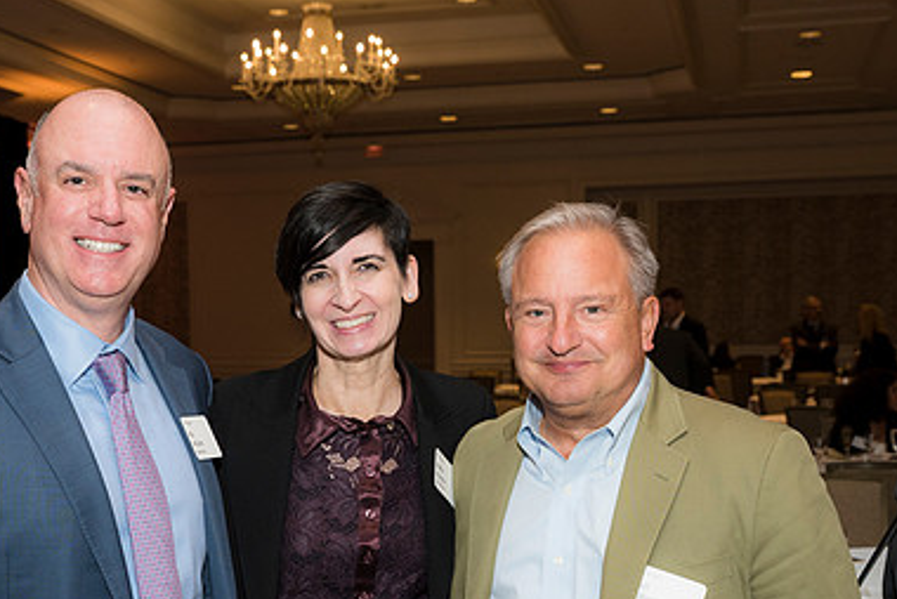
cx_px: 368
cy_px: 428
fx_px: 1446
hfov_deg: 34.4
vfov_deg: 23.3
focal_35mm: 58
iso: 800
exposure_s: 1/125
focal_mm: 38
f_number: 5.6
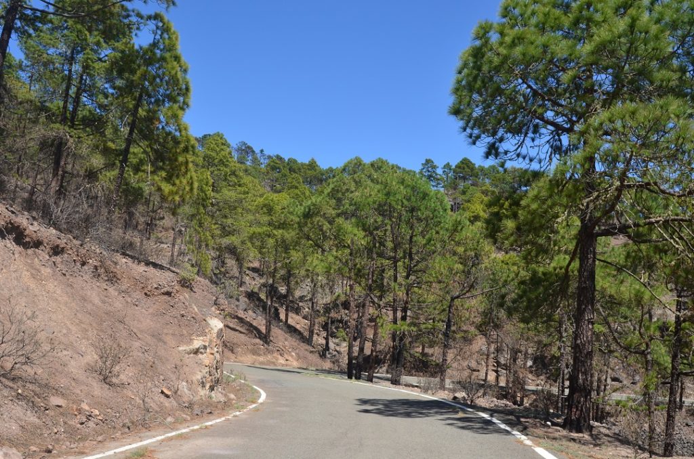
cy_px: 230
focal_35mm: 34
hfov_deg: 55.2
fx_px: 664
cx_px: 347
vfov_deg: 38.2
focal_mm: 23
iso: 200
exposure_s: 1/250
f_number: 10
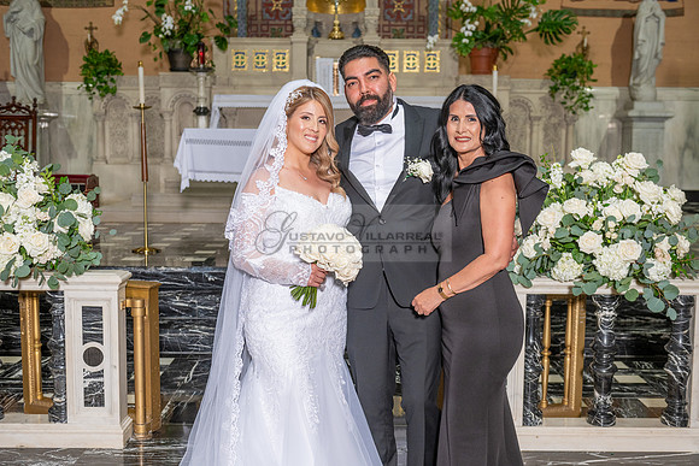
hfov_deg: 44.5
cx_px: 350
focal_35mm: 44
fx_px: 854
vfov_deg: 30.5
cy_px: 233
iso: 800
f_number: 4
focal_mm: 44
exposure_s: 1/200
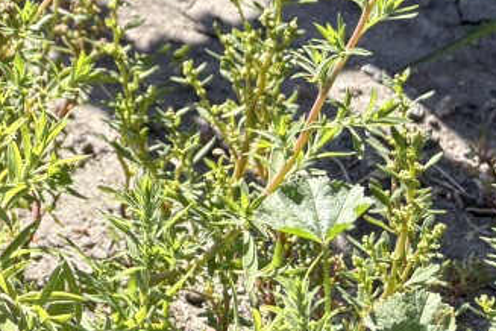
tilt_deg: -21.0
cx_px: -419
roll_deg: +2.3
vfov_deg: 10.3
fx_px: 1639
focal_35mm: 119
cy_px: -393
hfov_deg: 14.8
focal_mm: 5.96
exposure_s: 1/1099
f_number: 1.6
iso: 50
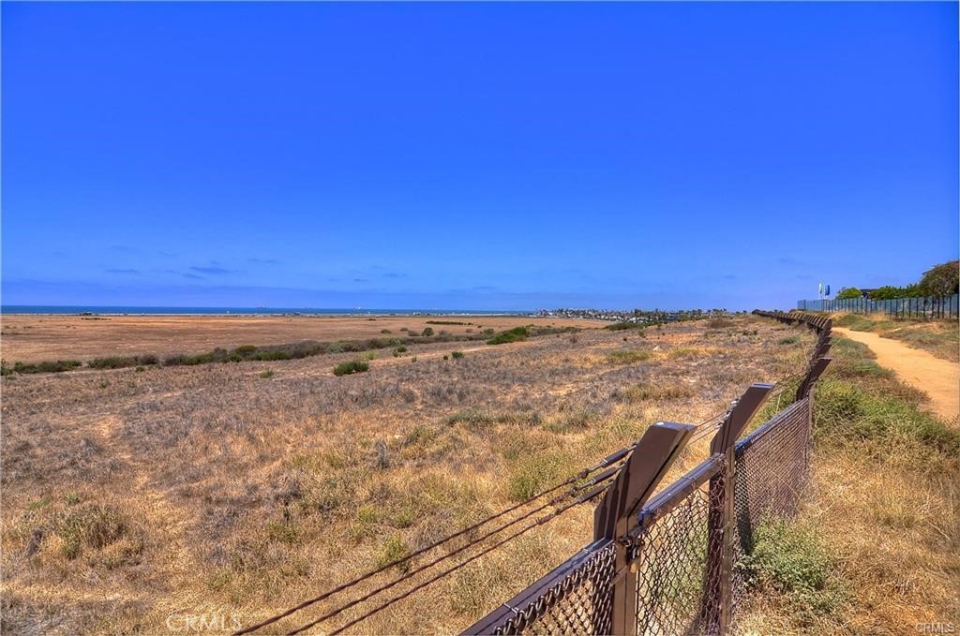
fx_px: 479
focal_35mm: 18
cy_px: 318
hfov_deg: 90.1
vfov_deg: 67.2
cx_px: 480
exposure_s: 1/800
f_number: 7.1
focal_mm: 12
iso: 200
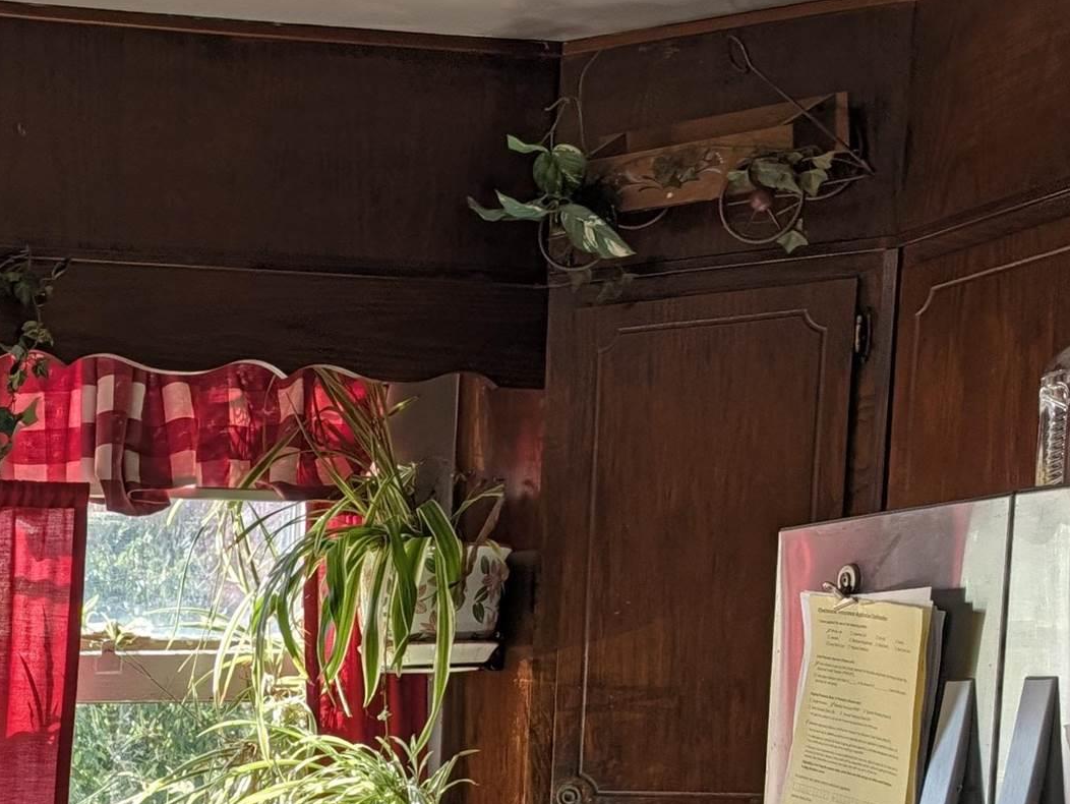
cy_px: 1037
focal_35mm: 70
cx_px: -137
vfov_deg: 19.4
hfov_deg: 25.5
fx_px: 2165
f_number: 1.68
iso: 23
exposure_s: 1/1449
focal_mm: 6.9
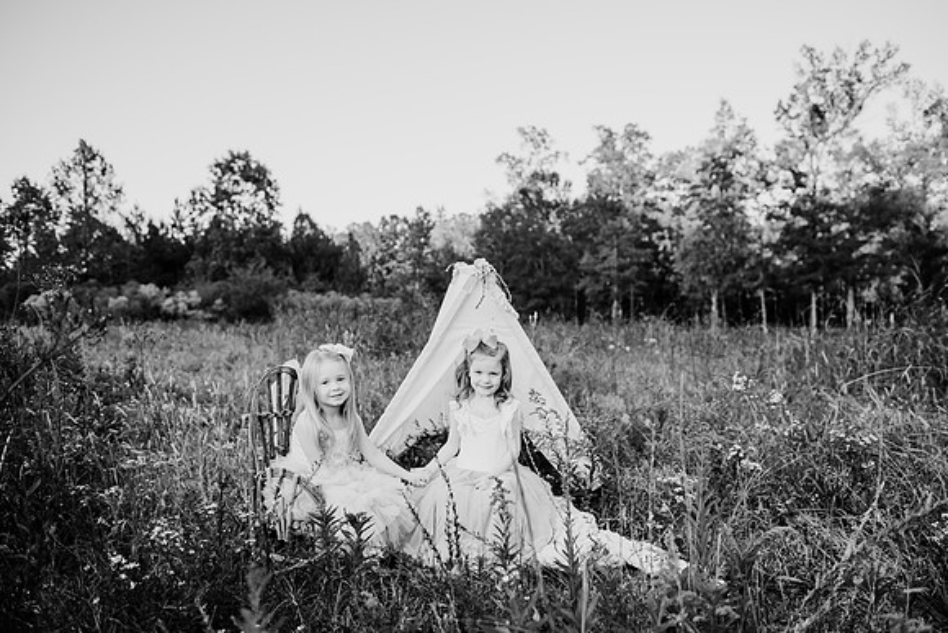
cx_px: 484
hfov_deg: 71.7
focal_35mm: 25
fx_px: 656
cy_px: 316
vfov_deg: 51.4
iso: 250
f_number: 2.5
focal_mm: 24
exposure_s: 1/800
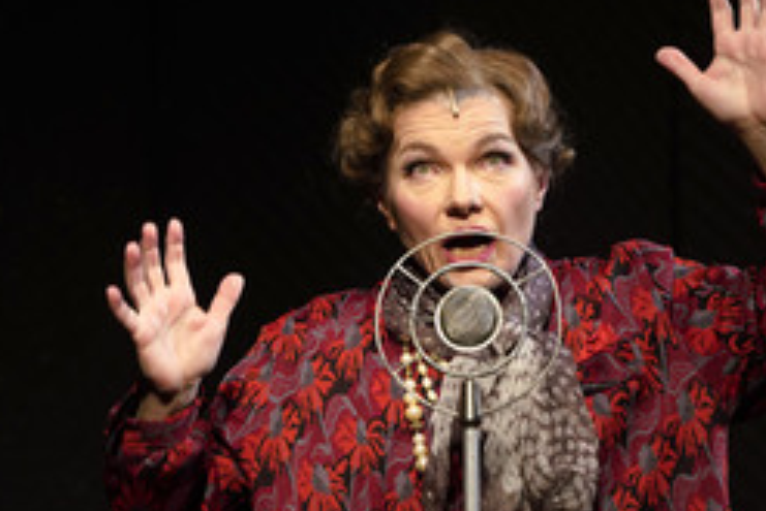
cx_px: 430
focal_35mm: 343
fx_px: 7302
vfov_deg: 4.0
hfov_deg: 6.0
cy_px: 375
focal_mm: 188
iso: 1600
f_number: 5.6
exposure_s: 1/250
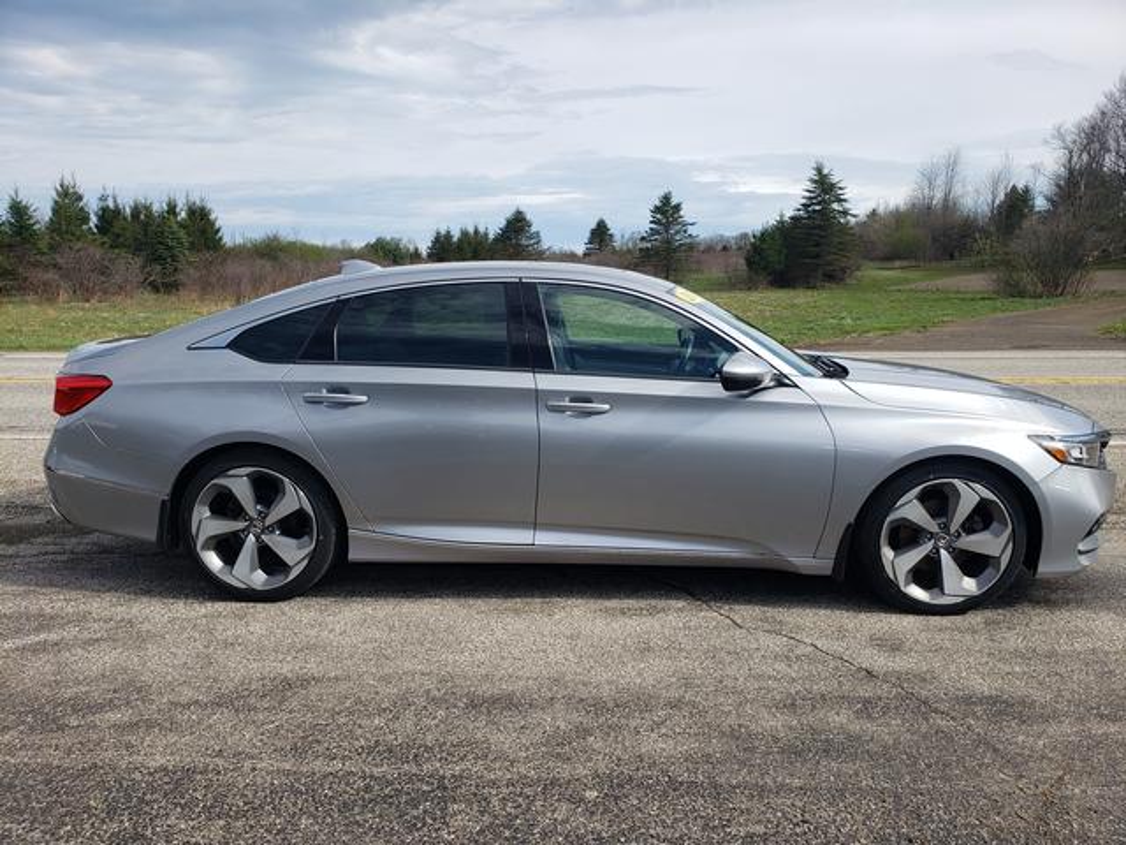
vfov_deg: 53.1
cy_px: 422
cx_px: 563
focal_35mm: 26
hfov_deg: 67.3
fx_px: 846
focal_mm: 4.3
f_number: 2.4
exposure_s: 1/1132
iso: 50
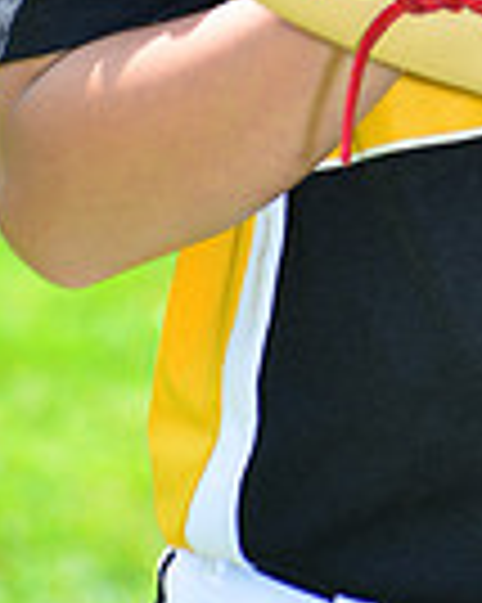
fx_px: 12300
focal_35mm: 689
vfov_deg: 2.8
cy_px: -562
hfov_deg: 2.2
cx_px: 633
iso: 200
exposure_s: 1/200
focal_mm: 170
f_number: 8
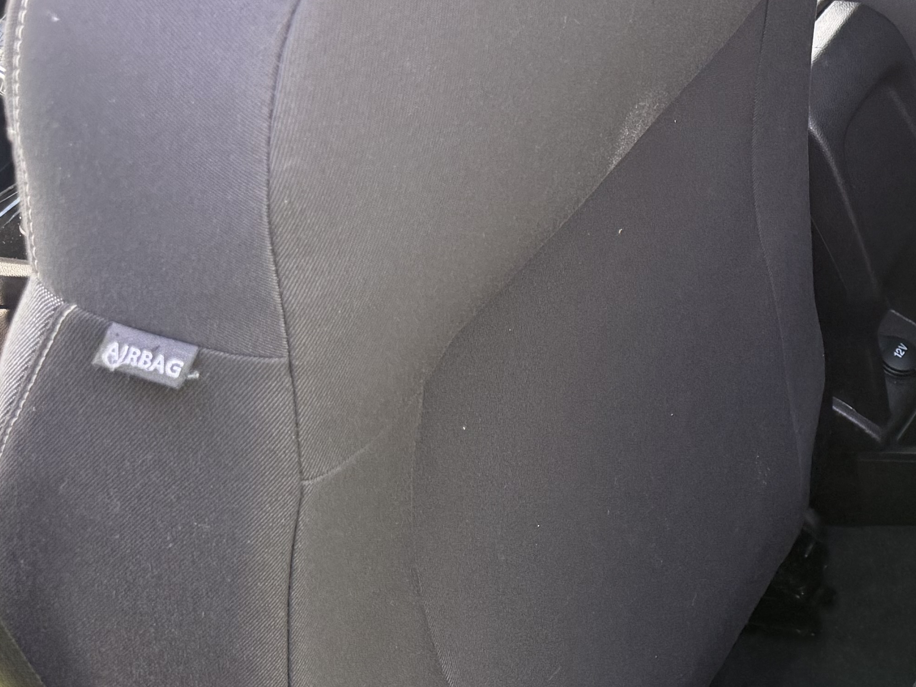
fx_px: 1826
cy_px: 377
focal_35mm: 69
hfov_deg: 24.3
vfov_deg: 21.3
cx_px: 1216
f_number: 1.78
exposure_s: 1/243
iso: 160
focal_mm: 6.76
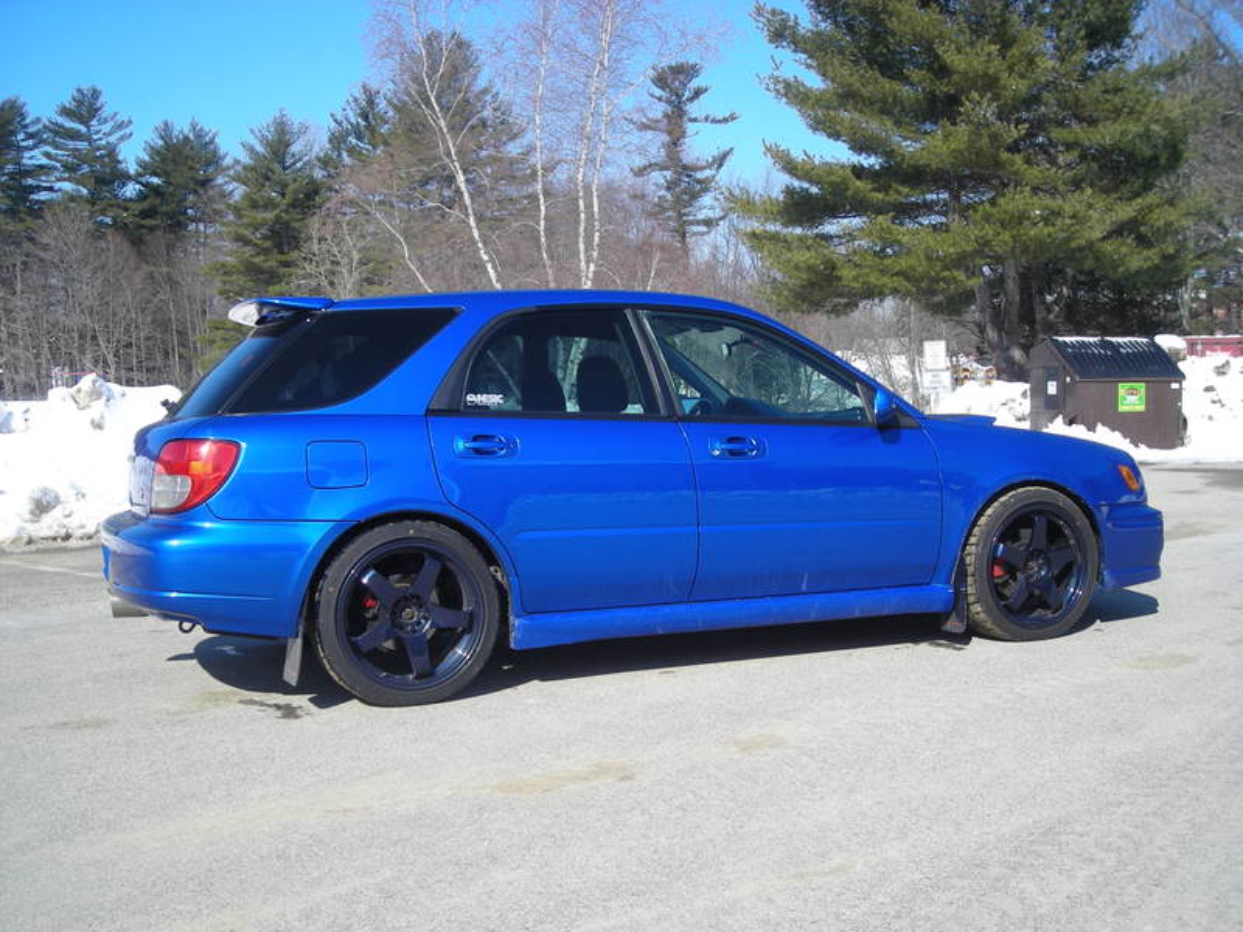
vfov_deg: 35.1
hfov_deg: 45.8
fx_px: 1472
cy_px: 466
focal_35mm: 41
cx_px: 622
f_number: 6.6
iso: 50
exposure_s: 1/148
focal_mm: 6.8
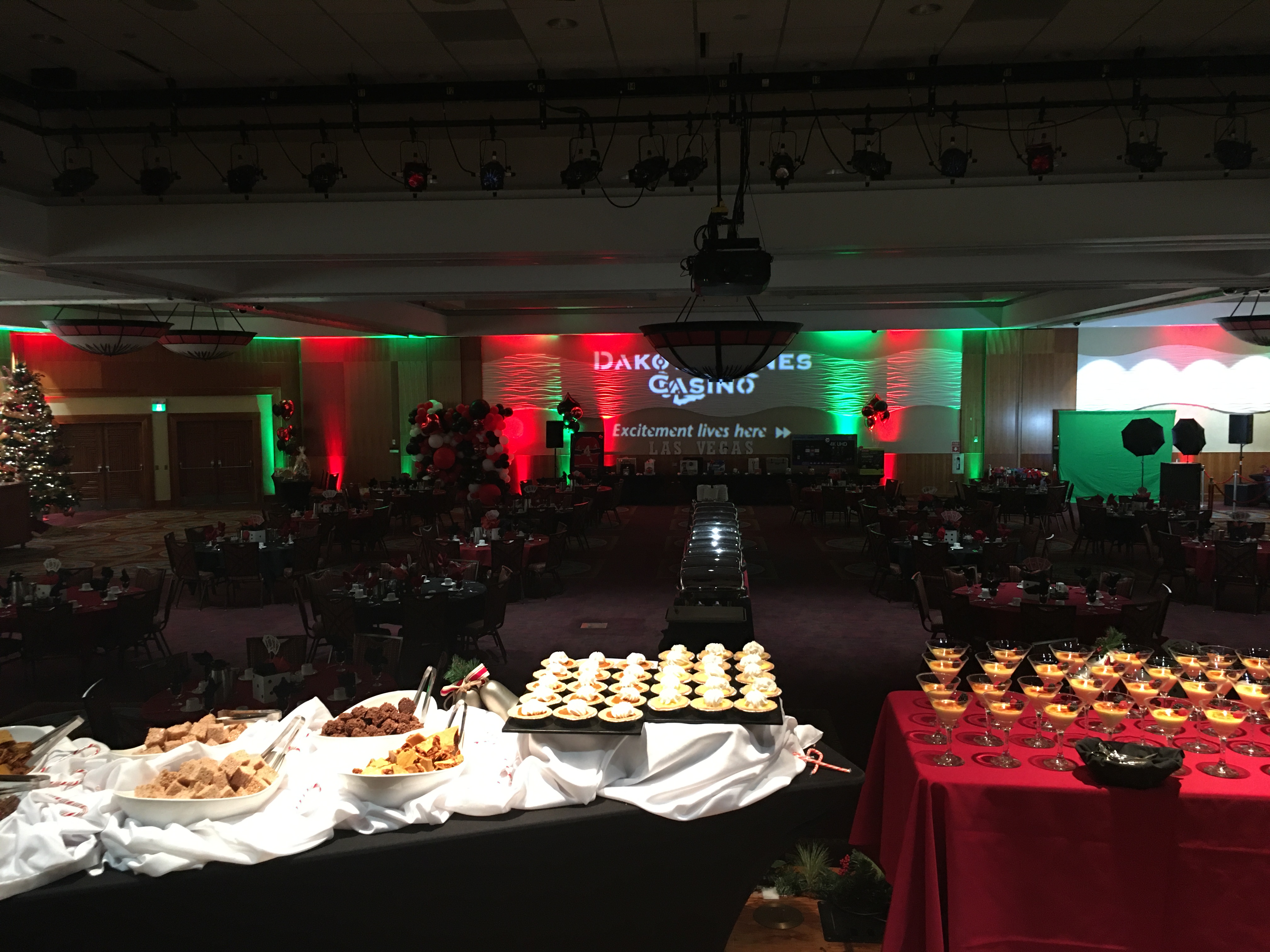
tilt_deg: -4.4
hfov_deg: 61.7
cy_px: 476
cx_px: 635
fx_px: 1064
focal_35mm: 29
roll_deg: -0.1
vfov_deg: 48.2
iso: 64
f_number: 2.2
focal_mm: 4.15
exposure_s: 1/4
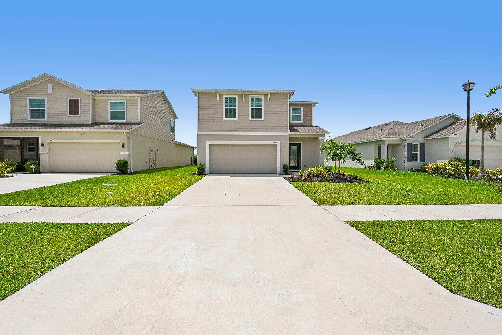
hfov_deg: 104.3
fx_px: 195
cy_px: 168
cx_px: 251
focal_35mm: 14
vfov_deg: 81.2
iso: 1250
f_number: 11
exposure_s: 1/5000
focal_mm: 14
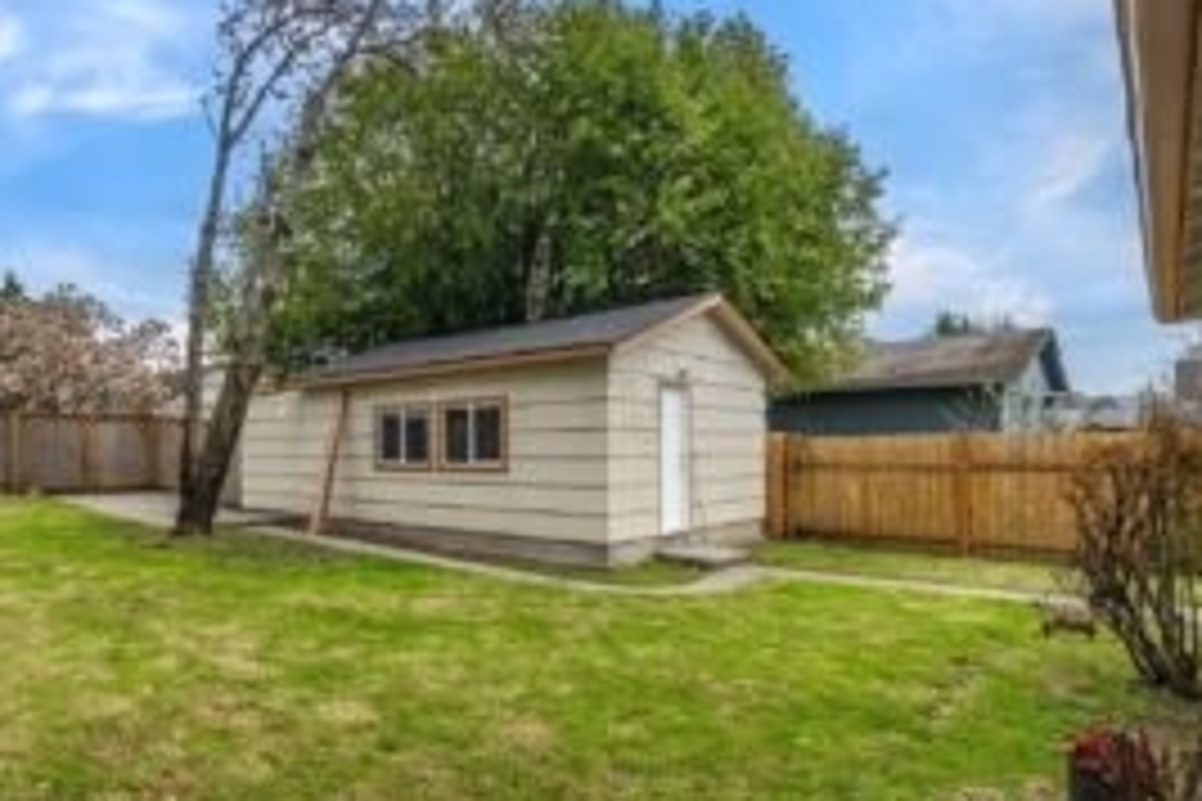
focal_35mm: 21
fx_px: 701
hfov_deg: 78.3
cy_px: 488
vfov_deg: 58.9
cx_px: 392
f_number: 7.1
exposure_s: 1/80
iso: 80
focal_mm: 14
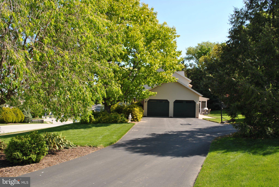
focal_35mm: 27
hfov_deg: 67.3
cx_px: 140
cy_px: 94
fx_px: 209
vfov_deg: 48.0
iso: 100
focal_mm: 18
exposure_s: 1/200
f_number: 7.1
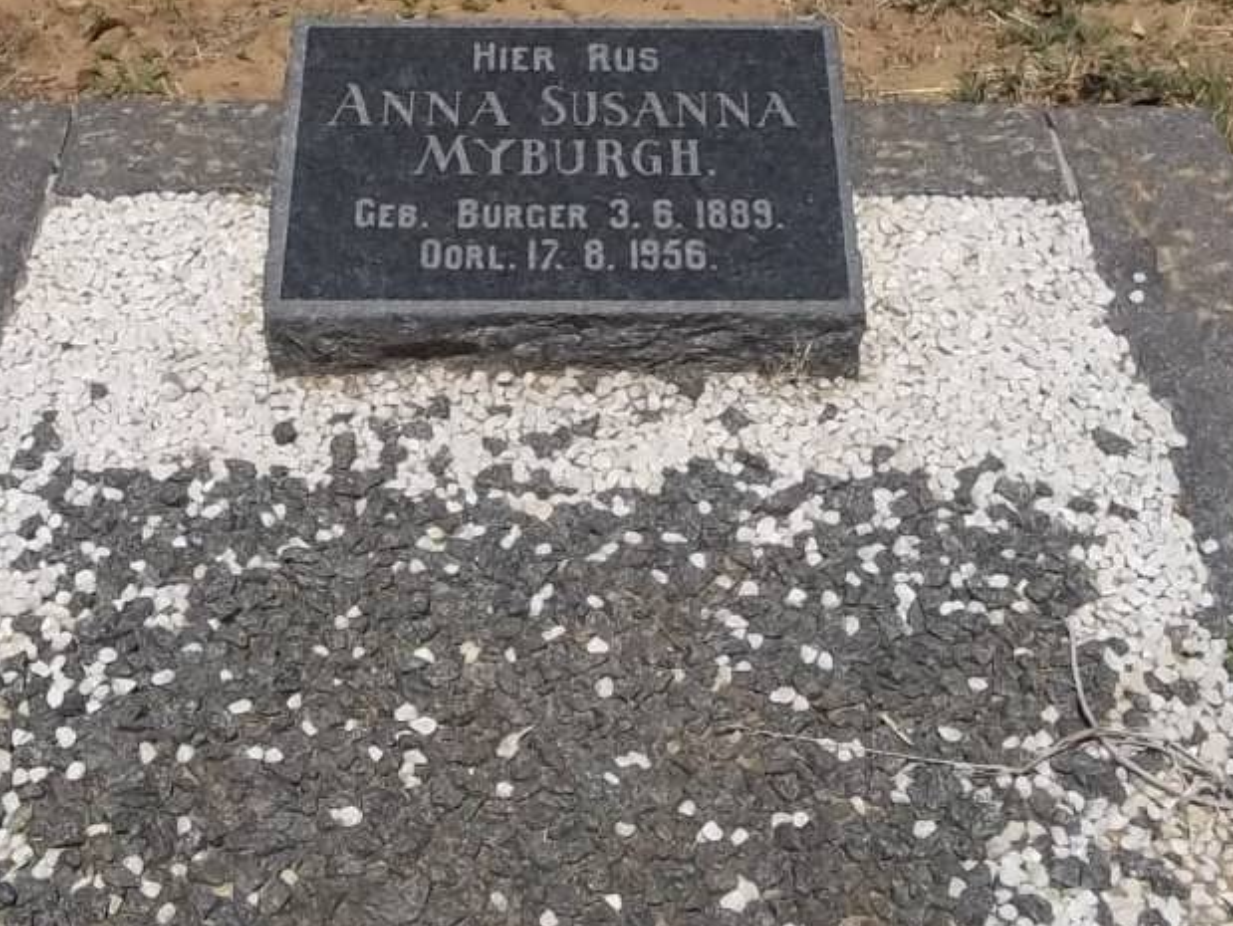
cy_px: 94
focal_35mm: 62
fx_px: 2210
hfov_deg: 31.2
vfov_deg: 23.1
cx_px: 574
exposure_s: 1/1000
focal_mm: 5.7
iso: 80
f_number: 5.5
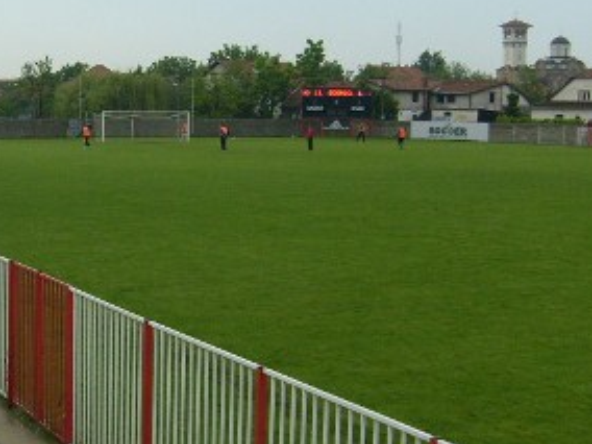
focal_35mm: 74
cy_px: 219
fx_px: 1266
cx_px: 146
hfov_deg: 26.0
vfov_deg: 19.9
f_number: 7.1
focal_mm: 5.8
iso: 80
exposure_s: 1/125
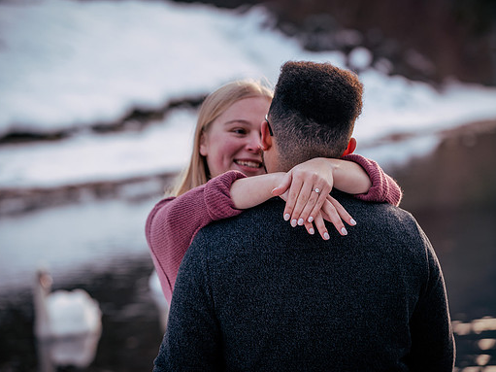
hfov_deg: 16.4
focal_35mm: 120
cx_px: 244
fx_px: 1719
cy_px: 186
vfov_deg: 12.3
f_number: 4
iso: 250
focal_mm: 110
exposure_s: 1/640
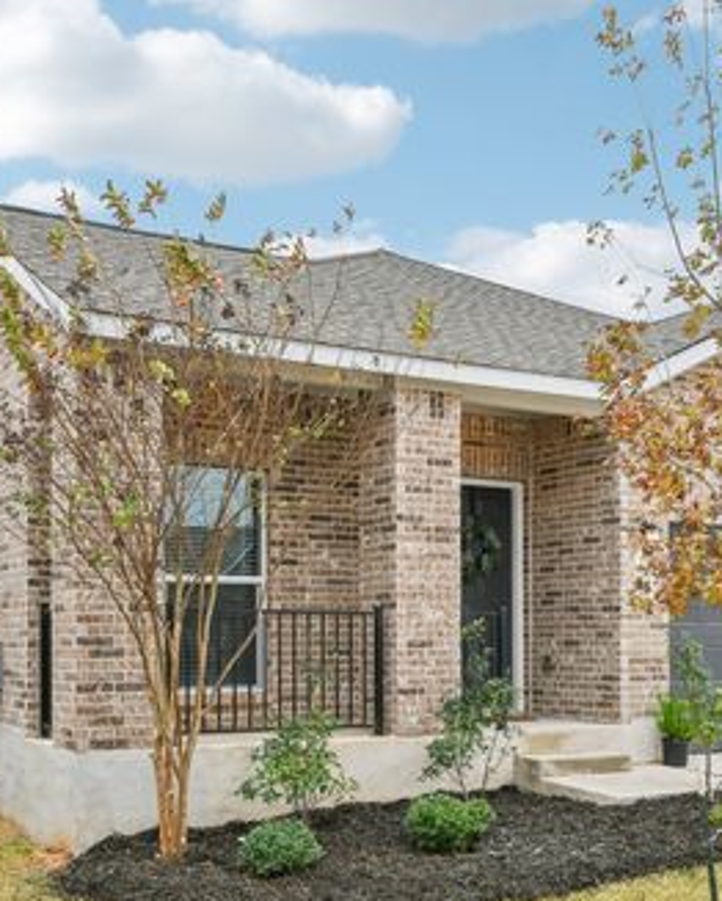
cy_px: 456
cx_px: 427
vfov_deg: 42.9
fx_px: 1147
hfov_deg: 34.8
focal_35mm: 43
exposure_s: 1/640
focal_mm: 20
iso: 400
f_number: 8
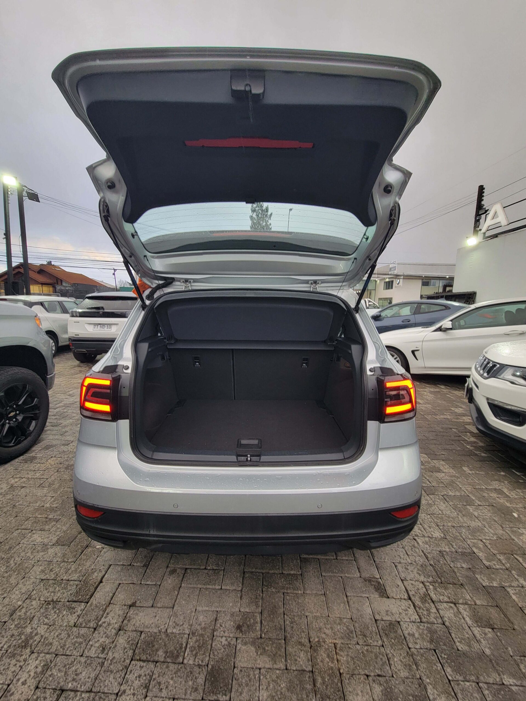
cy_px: 350
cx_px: 263
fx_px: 263
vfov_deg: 106.2
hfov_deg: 89.9
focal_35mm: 13
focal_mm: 2.2
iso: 100
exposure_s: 1/50
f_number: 2.2
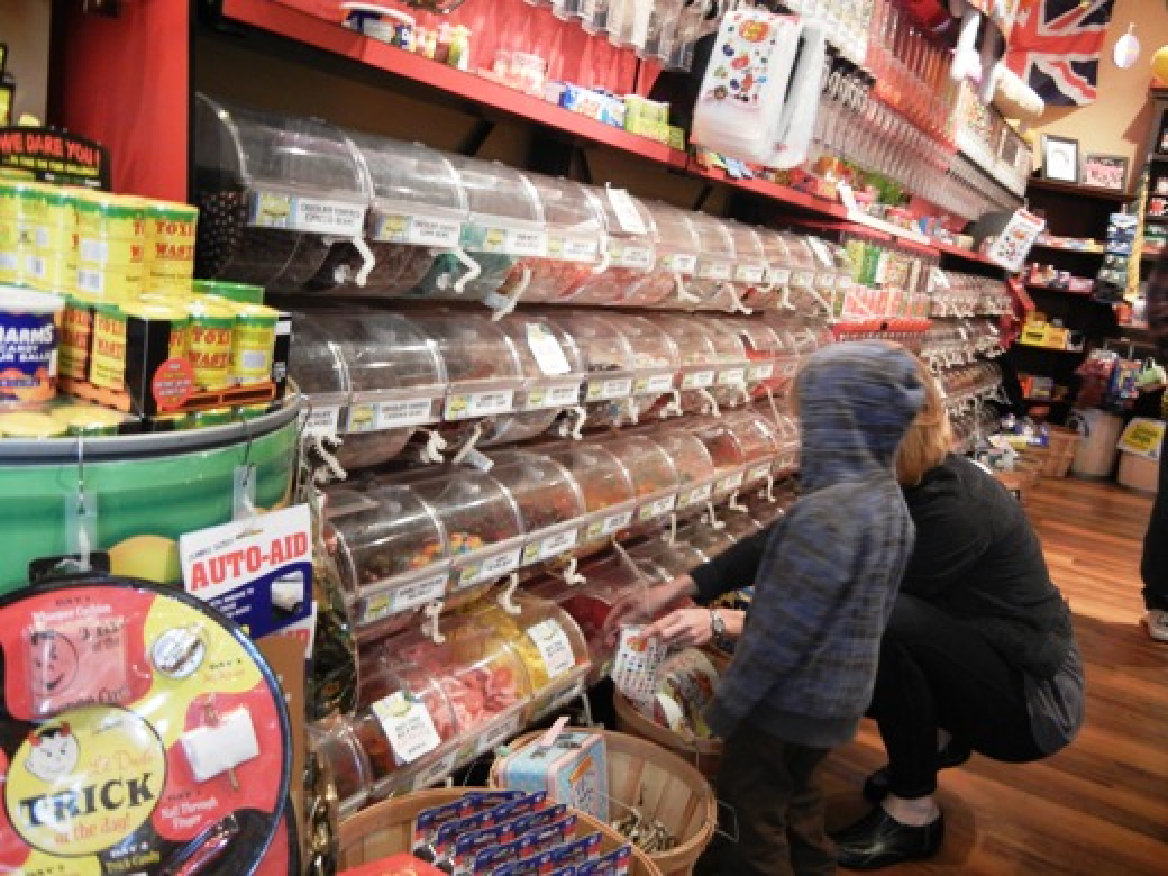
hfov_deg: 60.0
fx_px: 1012
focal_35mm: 30
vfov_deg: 46.8
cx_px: 584
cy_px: 438
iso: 400
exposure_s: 1/13.3
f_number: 3.5
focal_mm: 5.4
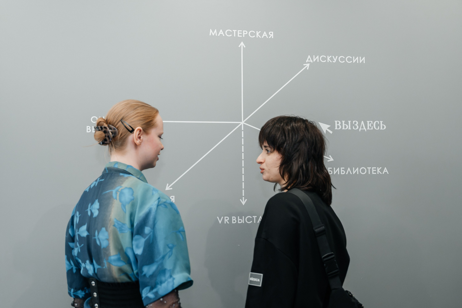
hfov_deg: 43.6
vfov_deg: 29.9
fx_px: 577
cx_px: 238
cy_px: 154
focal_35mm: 45
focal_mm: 35
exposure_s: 1/320
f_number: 4
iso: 3200
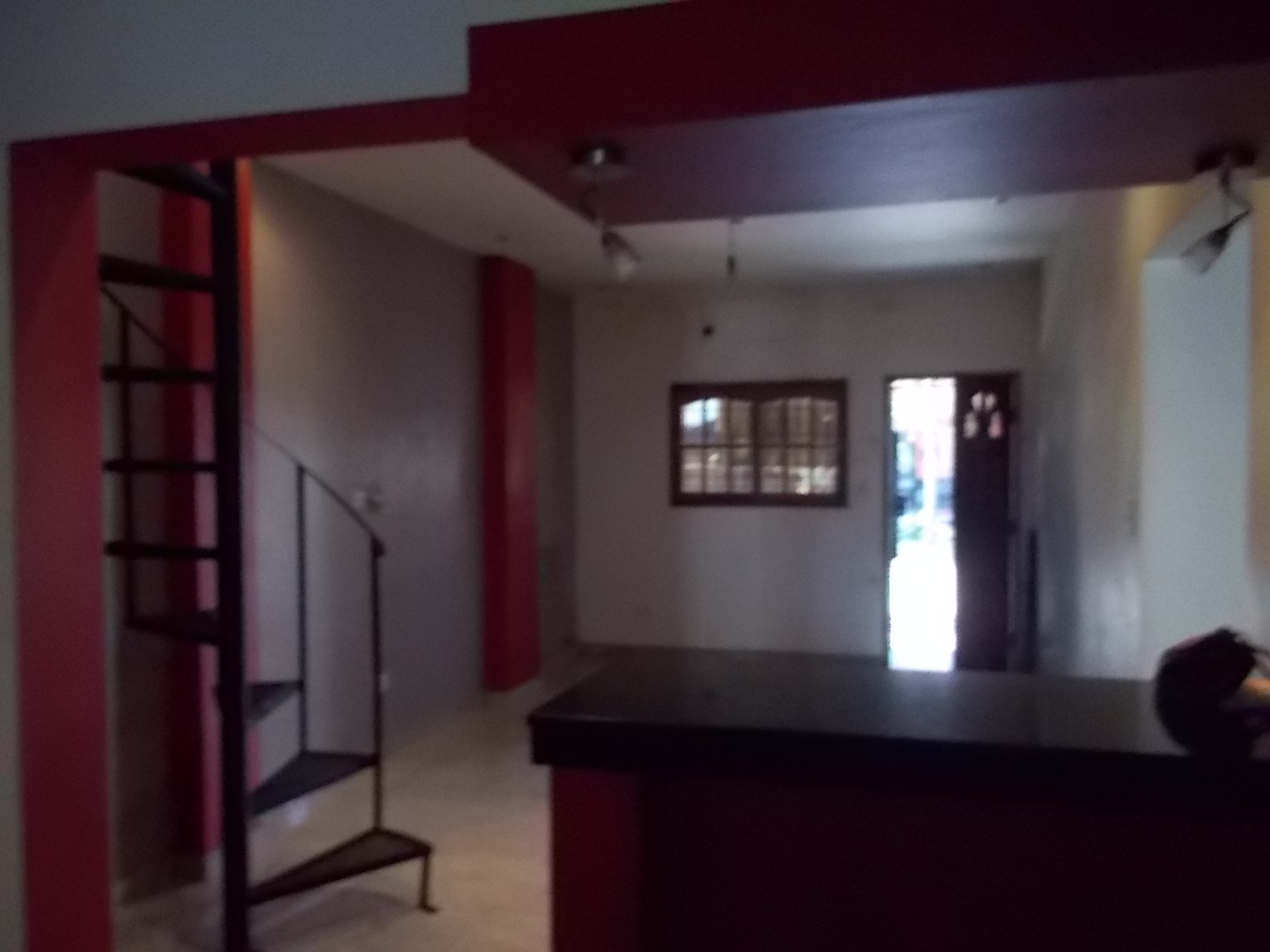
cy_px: 476
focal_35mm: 29
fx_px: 1064
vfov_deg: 48.2
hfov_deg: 61.7
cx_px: 635
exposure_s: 1/6
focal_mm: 4.1
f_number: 3.3
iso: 400
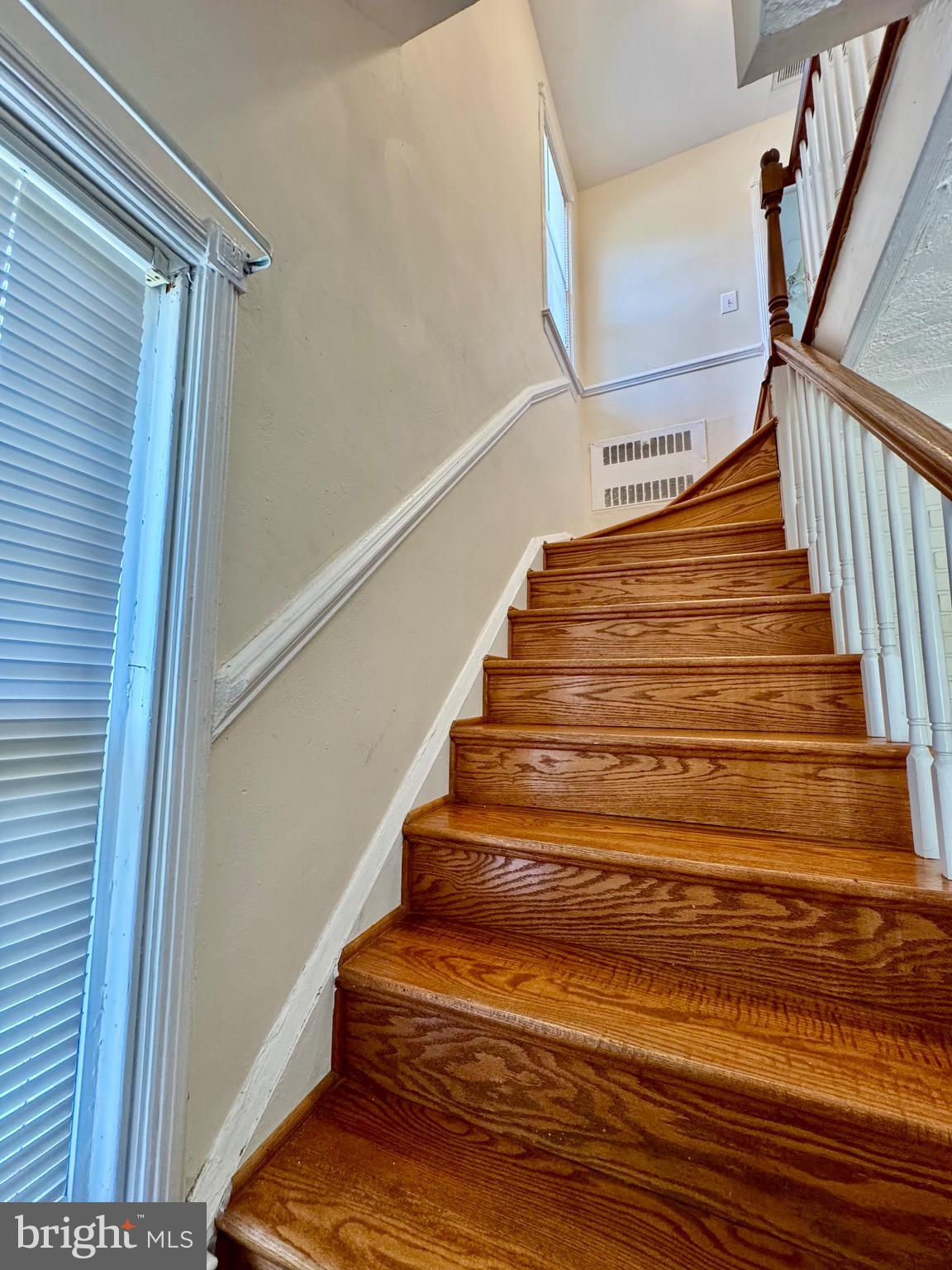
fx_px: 513
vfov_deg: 102.1
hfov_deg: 85.7
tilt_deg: +7.9
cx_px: 476
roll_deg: +0.5
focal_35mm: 14
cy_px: 635
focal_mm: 2.22
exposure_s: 1/60
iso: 250
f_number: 2.2
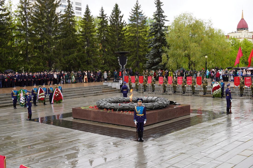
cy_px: 84
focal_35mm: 40
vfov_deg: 33.3
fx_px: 281
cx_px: 126
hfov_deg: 48.5
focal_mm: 27
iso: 100
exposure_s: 1/60
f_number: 4
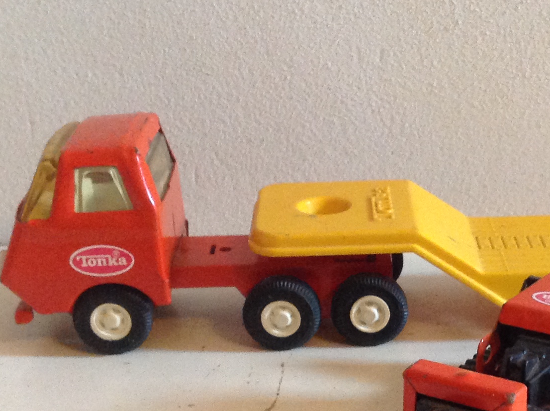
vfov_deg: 17.8
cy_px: 314
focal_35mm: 82
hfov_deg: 23.5
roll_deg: +0.0
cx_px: 442
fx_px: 1301
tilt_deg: -22.3
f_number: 2.4
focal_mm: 4.28
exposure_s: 1/15
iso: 320
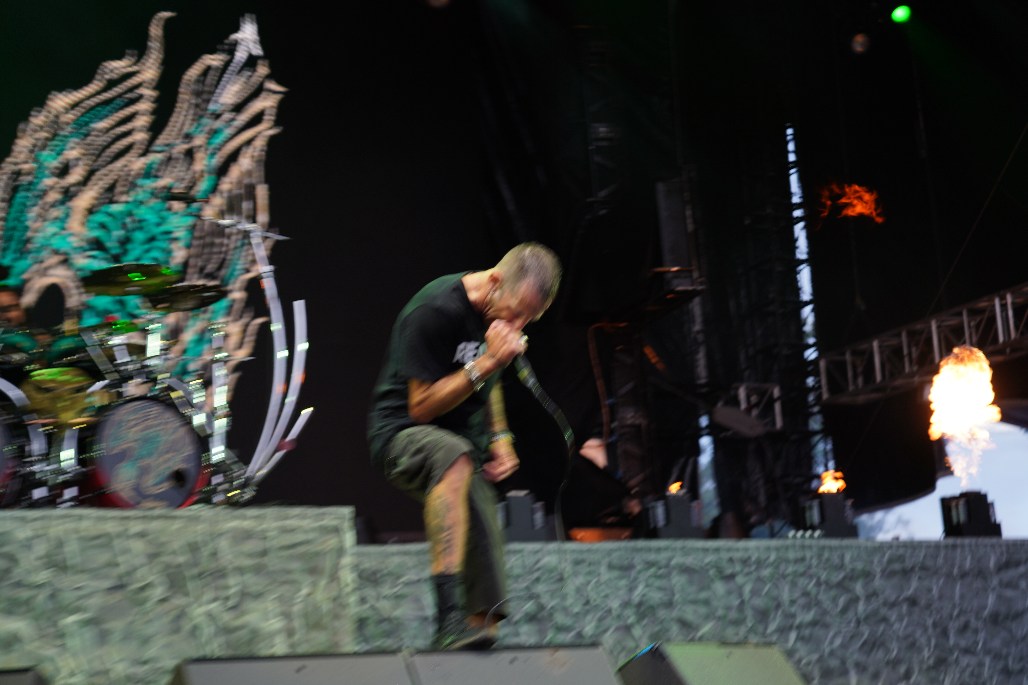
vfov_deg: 21.6
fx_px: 1799
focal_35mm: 63
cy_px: 342
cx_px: 514
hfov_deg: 31.9
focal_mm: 63
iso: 200
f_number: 4
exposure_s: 1/80
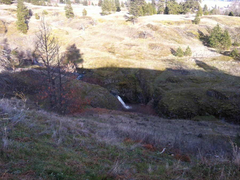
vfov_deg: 40.6
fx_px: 242
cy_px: 90
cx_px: 120
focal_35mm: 35
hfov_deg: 52.7
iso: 80
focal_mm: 3.85
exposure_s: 1/239
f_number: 2.8
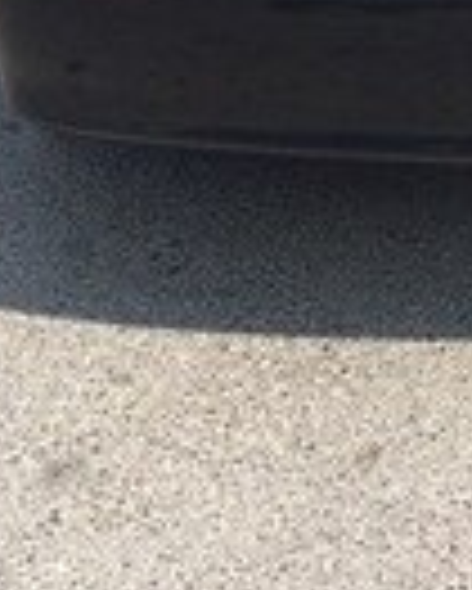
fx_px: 1866
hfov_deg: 14.0
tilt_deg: -24.1
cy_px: -104
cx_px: 553
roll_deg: -0.9
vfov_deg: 17.2
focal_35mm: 107
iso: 32
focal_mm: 4.15
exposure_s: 1/1580
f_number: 2.2
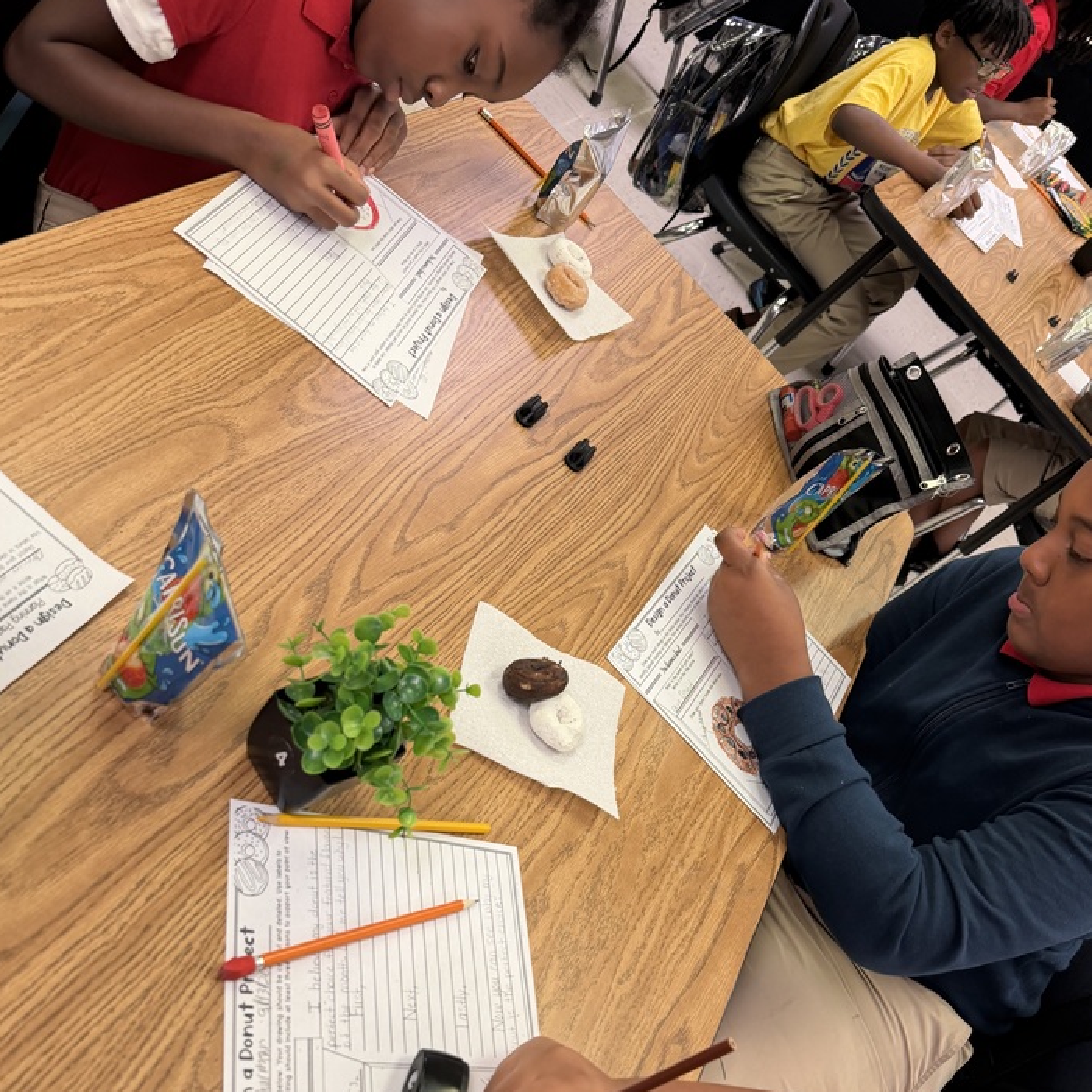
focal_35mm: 31
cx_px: 516
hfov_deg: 52.5
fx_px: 1106
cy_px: 687
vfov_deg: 51.9
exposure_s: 1/120
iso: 160
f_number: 1.78
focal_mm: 6.76
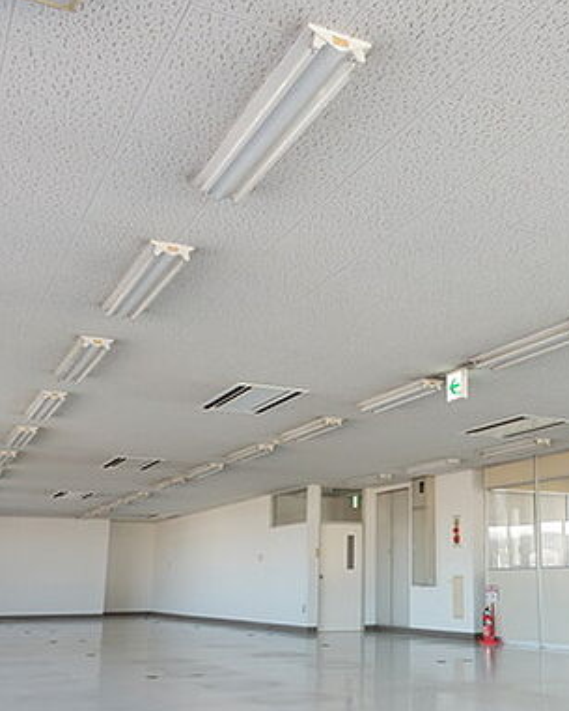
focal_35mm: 41
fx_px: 863
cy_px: 369
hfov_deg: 35.8
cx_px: 416
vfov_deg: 44.8
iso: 160
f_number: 3.7
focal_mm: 4.5
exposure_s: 1/30
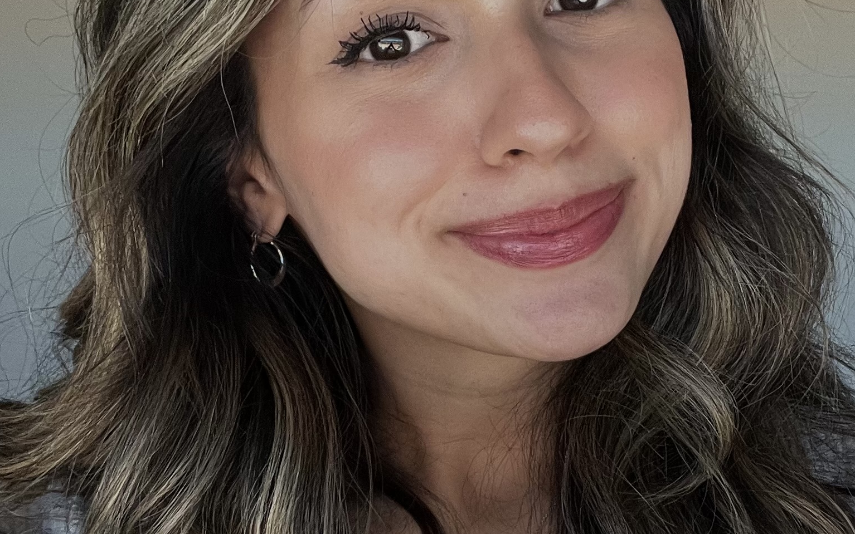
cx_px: 523
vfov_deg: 20.2
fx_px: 1491
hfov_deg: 31.9
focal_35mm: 64
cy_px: 361
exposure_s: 1/86
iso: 100
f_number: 2.2
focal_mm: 2.71
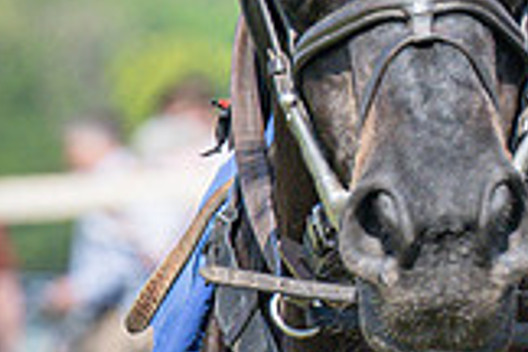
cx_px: 973
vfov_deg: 1.5
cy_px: -278
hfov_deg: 2.2
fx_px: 13522
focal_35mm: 922
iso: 400
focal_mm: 105
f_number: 4
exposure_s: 1/3200
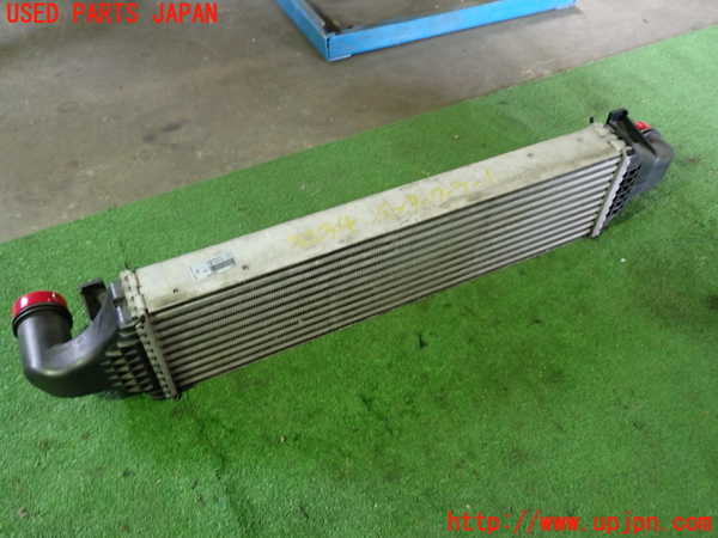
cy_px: 269
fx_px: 622
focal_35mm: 30
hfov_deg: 60.0
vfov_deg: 46.8
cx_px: 359
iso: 400
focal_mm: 5.4
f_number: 2.3
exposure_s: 1/30
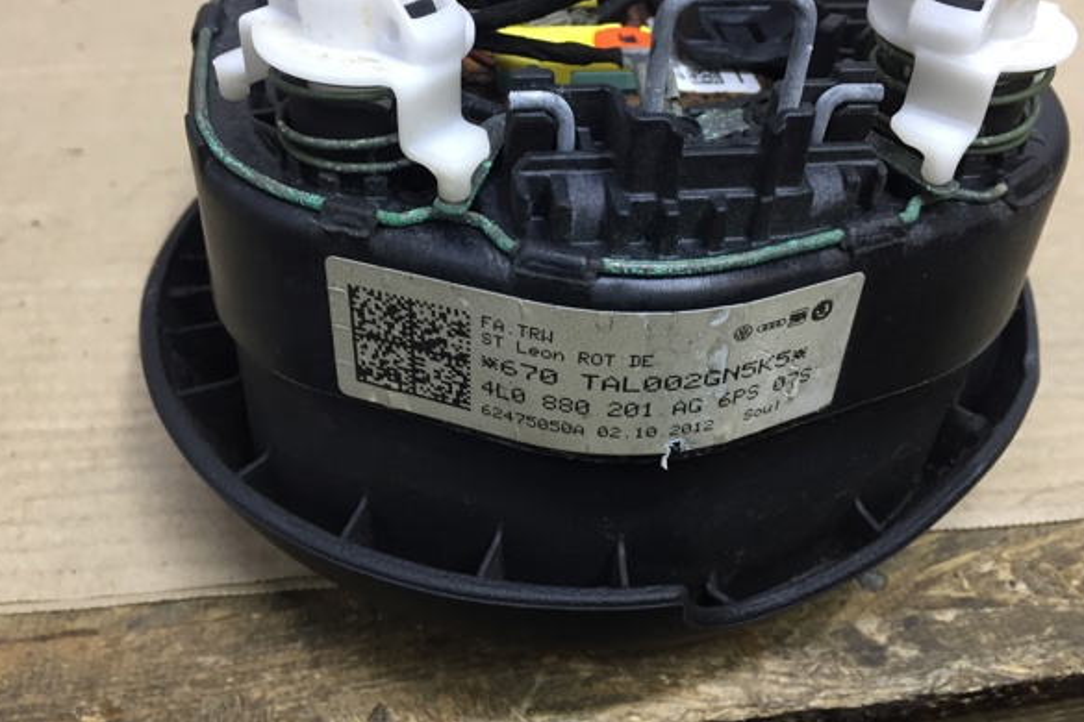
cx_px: 550
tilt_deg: -38.1
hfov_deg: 57.2
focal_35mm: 33
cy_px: 280
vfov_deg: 39.8
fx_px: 994
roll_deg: +0.1
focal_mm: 4.15
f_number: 2.2
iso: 100
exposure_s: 1/33
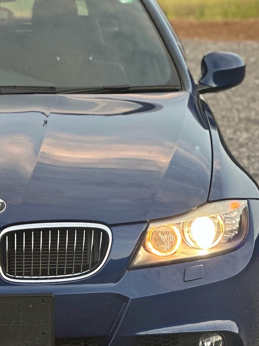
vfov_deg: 11.2
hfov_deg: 8.3
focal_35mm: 177
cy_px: 207
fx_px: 1766
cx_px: 1
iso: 250
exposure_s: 1/83
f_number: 2.8
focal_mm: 9
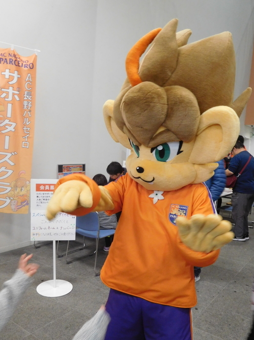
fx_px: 284
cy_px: 187
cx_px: 131
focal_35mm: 29
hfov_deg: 48.2
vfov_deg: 61.5
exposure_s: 1/30
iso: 400
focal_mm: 4.5
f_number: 3.4
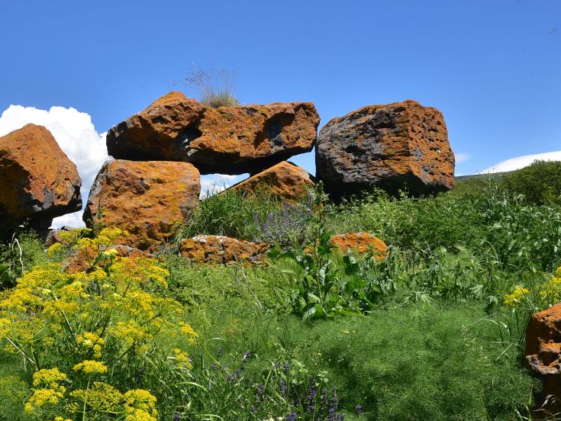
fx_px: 1378
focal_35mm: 85
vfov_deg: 17.4
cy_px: 227
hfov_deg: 22.9
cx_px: 189
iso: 160
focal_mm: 50
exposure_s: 1/125
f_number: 14
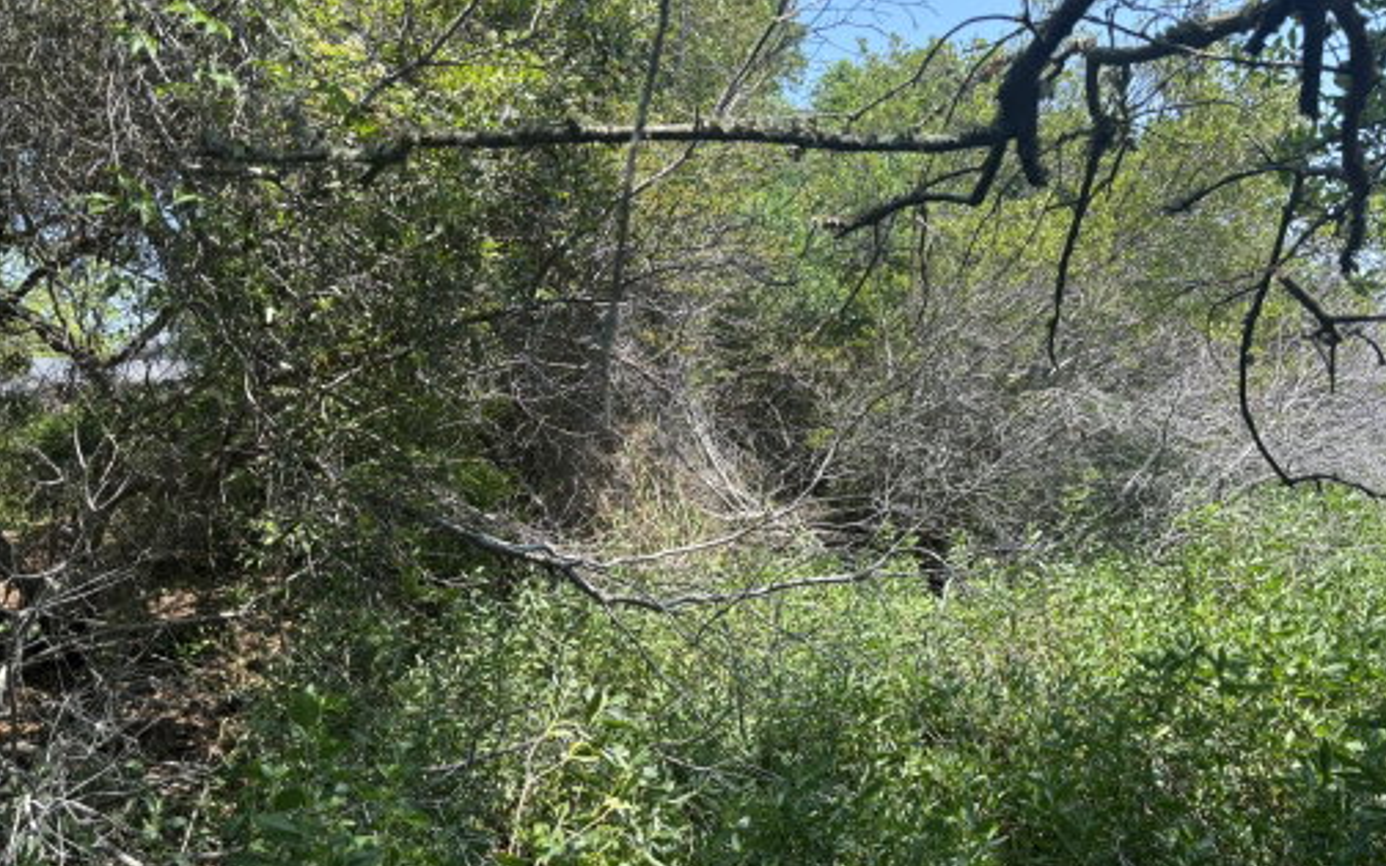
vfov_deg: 44.5
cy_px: 456
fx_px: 1058
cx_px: 701
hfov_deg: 66.5
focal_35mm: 28
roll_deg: +4.9
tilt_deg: -2.4
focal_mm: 5.96
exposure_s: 1/880
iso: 50
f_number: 1.6
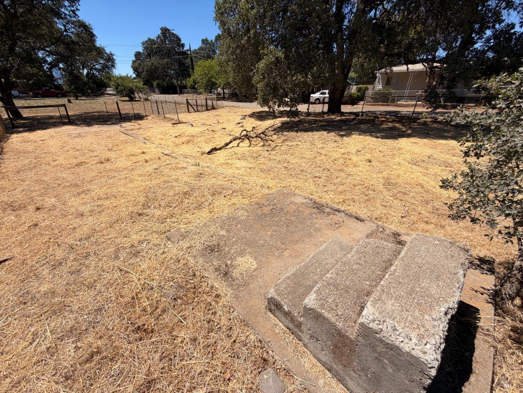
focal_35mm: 14
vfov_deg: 85.7
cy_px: 196
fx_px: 212
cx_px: 262
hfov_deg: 102.1
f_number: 2.2
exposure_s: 1/841
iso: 20
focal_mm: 2.22
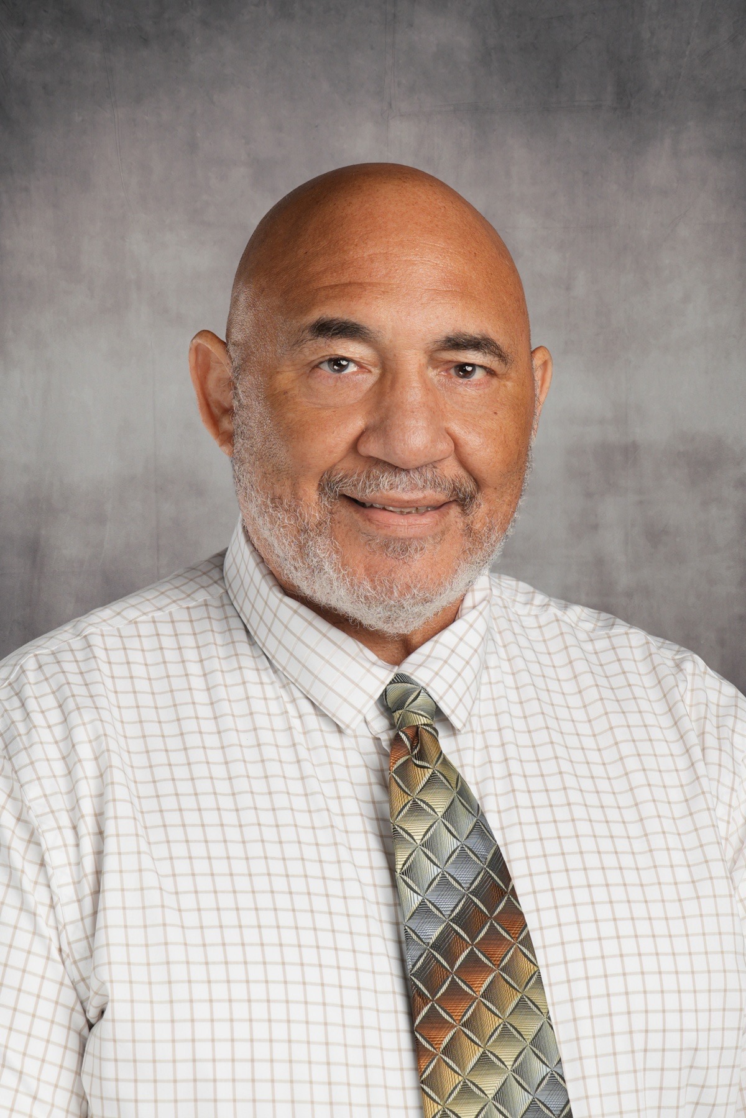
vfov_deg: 13.1
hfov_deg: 8.7
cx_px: 373
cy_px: 559
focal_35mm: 157
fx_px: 4880
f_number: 8
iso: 200
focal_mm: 105
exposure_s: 1/125
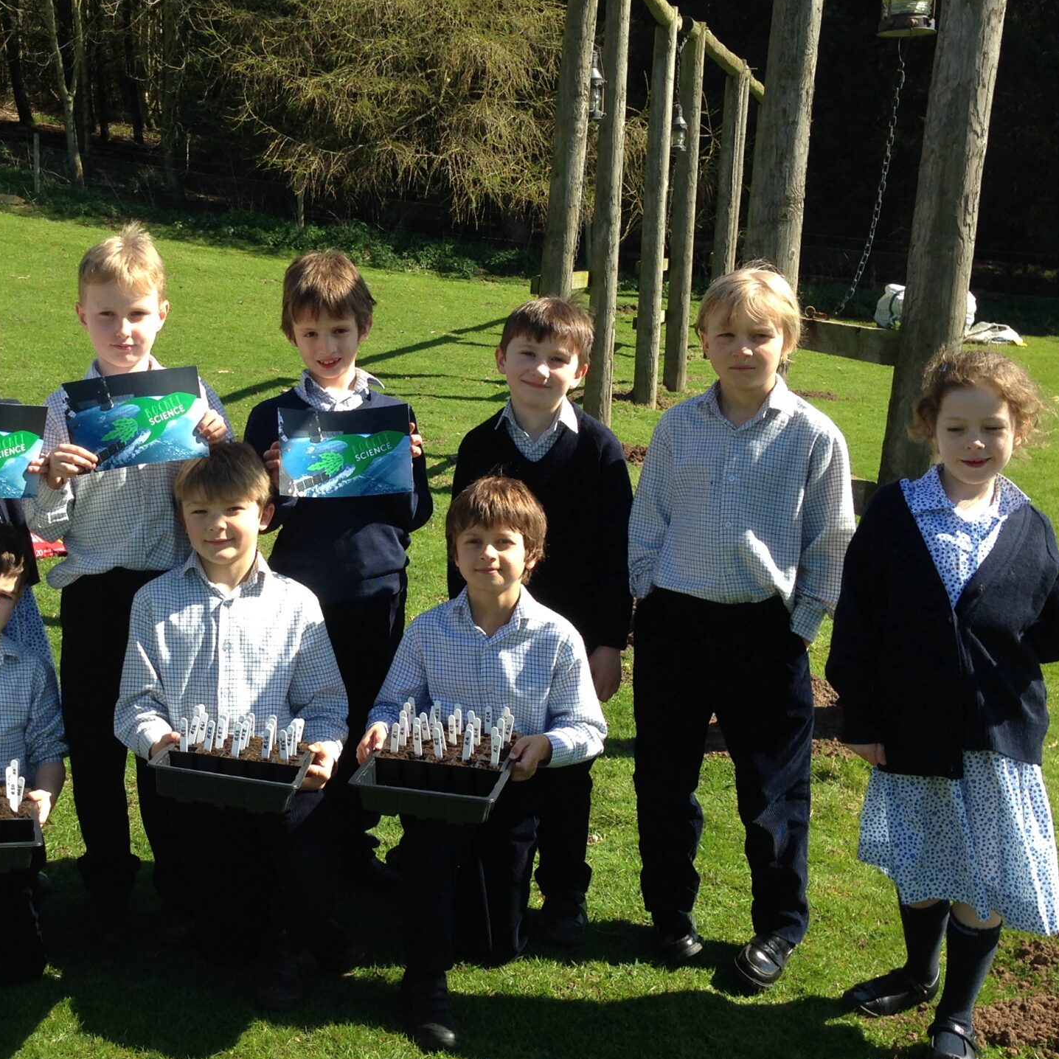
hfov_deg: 32.3
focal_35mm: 52
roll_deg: -2.0
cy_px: 503
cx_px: 291
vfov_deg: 32.8
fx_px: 1800
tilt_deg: -7.5
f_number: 2.4
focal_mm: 4.12
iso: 50
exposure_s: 1/695
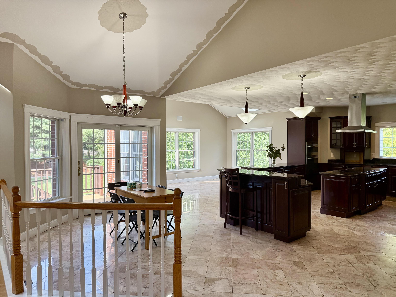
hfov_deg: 71.6
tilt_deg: -1.2
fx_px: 275
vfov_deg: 56.8
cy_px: 148
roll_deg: +1.0
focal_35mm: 24
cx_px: 198
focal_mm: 6.76
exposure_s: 1/228
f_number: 1.78
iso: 125
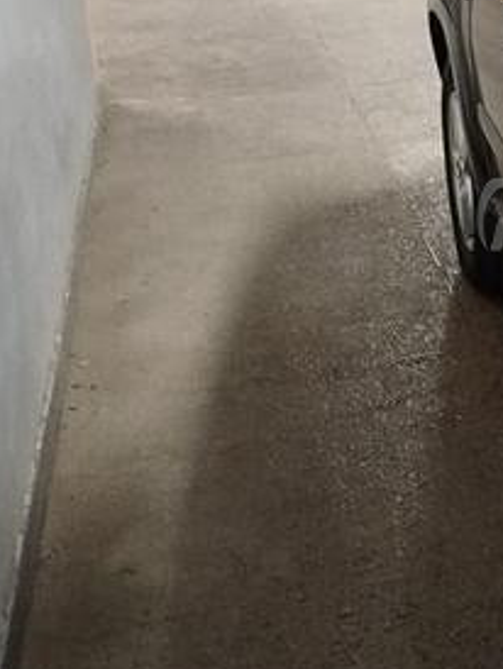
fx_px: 1470
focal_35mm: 76
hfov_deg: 17.9
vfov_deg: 25.4
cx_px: 691
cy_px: 201
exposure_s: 1/17
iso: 1000
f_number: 1.7
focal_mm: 5.31
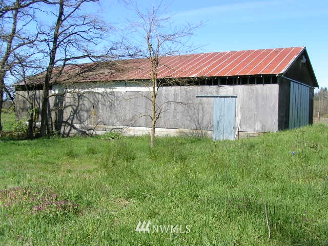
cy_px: 123
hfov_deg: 49.0
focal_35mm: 38
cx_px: 164
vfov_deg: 37.7
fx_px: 360
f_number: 5.6
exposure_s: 1/200
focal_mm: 5.8
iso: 50
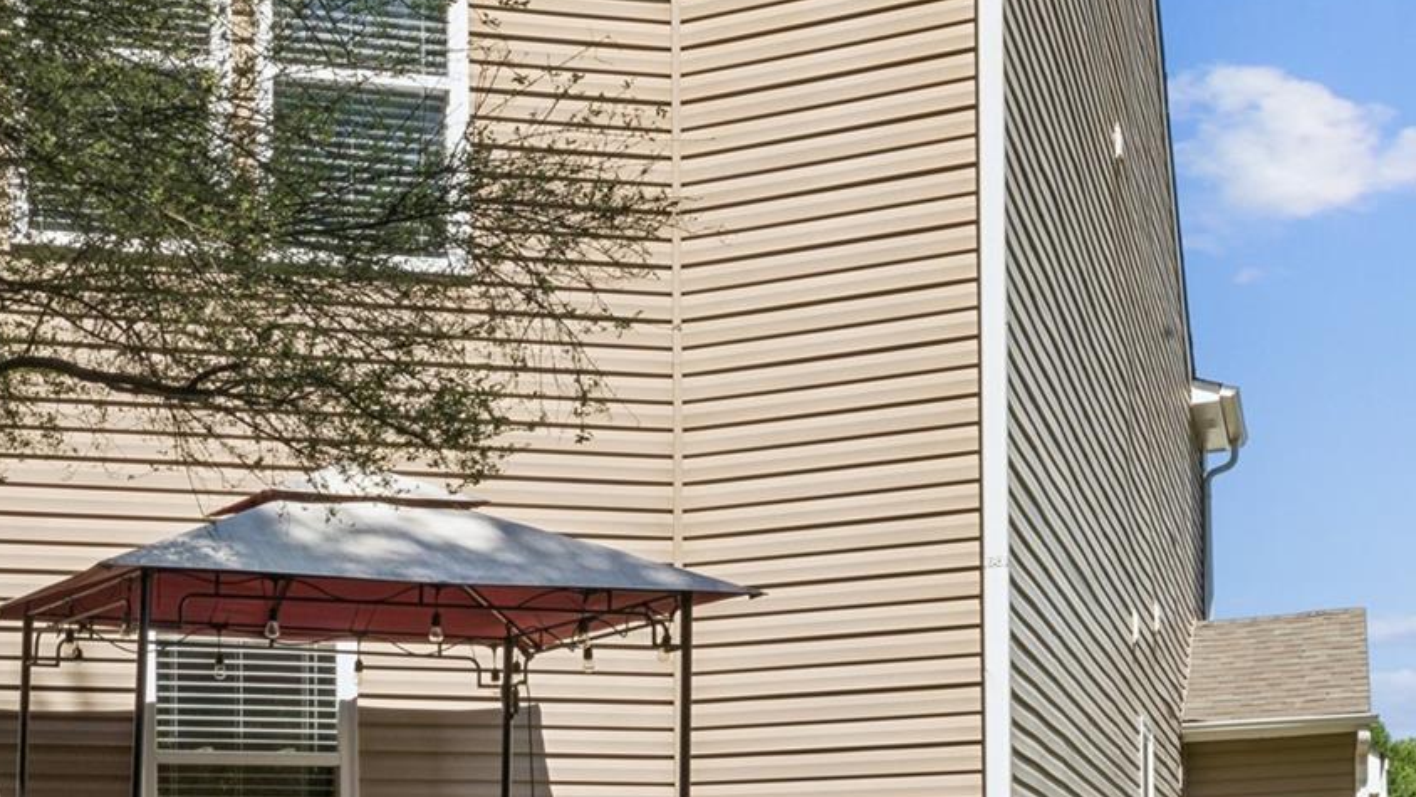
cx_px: -180
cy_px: 425
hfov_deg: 30.4
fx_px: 2291
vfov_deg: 19.7
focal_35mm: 61
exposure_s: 1/20
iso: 100
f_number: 22
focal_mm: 24
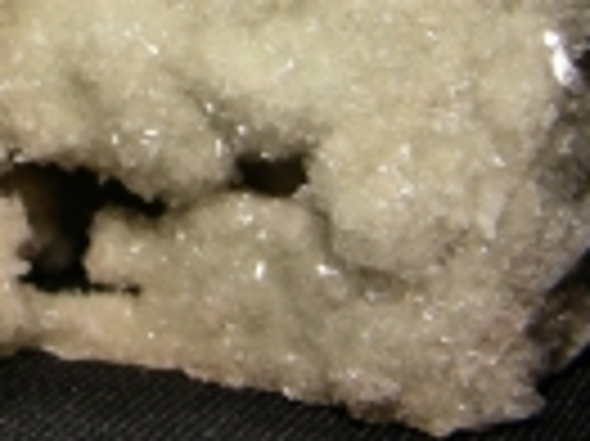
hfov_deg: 10.7
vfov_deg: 8.0
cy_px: -241
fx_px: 3082
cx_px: -119
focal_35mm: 181
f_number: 4
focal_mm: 9.7
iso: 50
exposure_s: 1/184
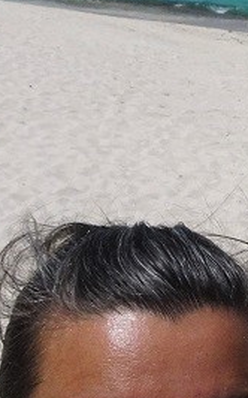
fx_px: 1104
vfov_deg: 20.3
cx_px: 371
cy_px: 272
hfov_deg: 12.2
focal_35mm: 102
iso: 80
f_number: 4.5
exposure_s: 1/2000
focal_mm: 4.1
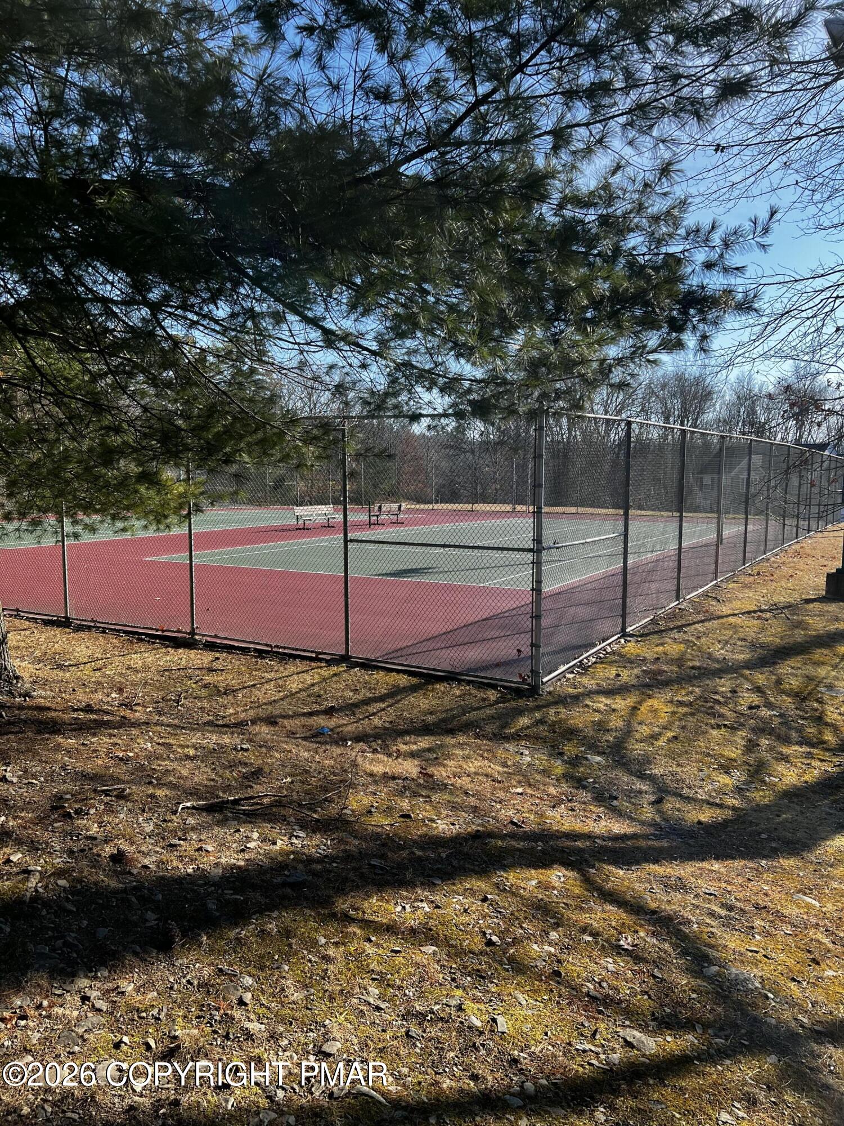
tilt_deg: -7.3
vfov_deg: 67.3
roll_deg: -0.4
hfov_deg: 53.1
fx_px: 845
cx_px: 422
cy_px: 563
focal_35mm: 26
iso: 50
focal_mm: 5.7
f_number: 1.5
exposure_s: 1/1377
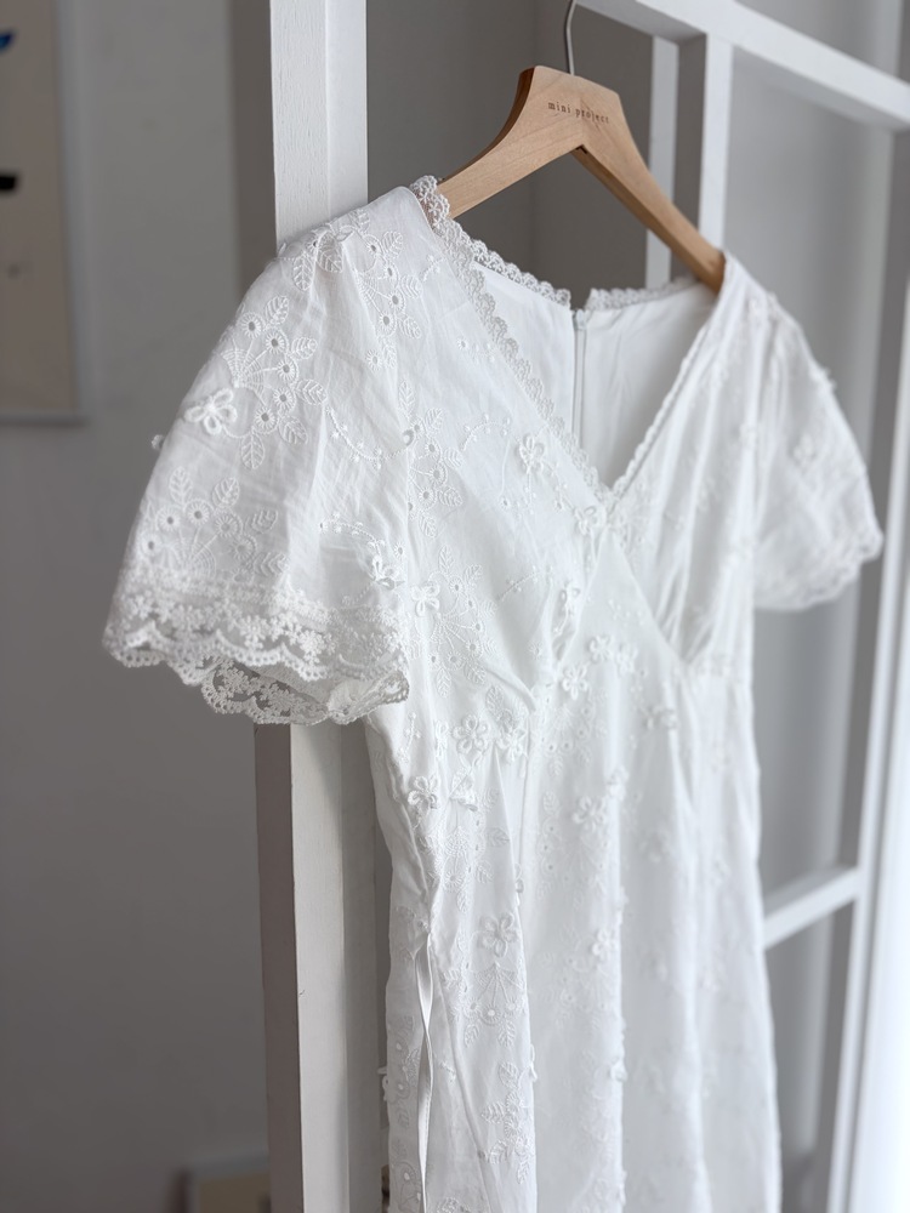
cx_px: 455
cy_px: 606
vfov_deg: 67.3
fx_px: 911
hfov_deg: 53.1
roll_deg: +0.4
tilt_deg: -8.8
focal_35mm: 26
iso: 50
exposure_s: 1/120
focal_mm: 5.96
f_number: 1.6
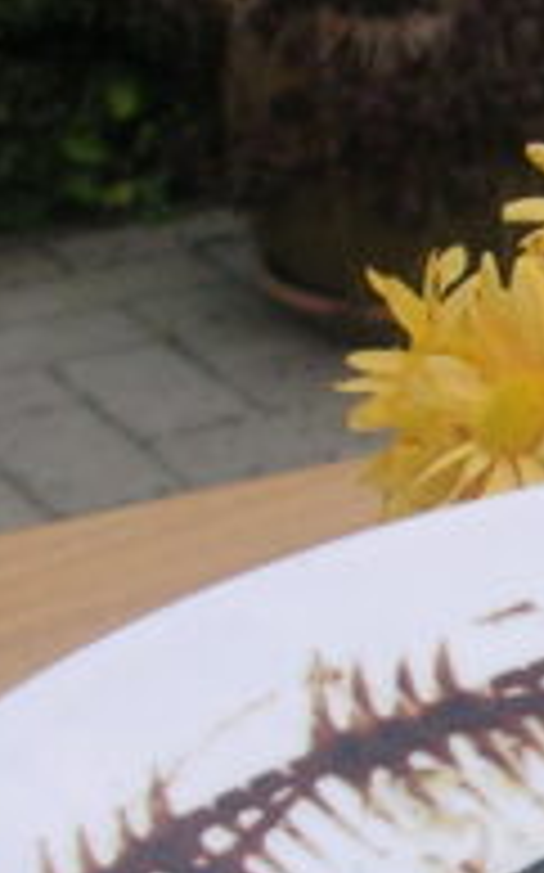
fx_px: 3682
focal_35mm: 155
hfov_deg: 7.9
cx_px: 1205
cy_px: 716
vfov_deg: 13.4
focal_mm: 5.6
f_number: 2.7
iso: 100
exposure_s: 1/277
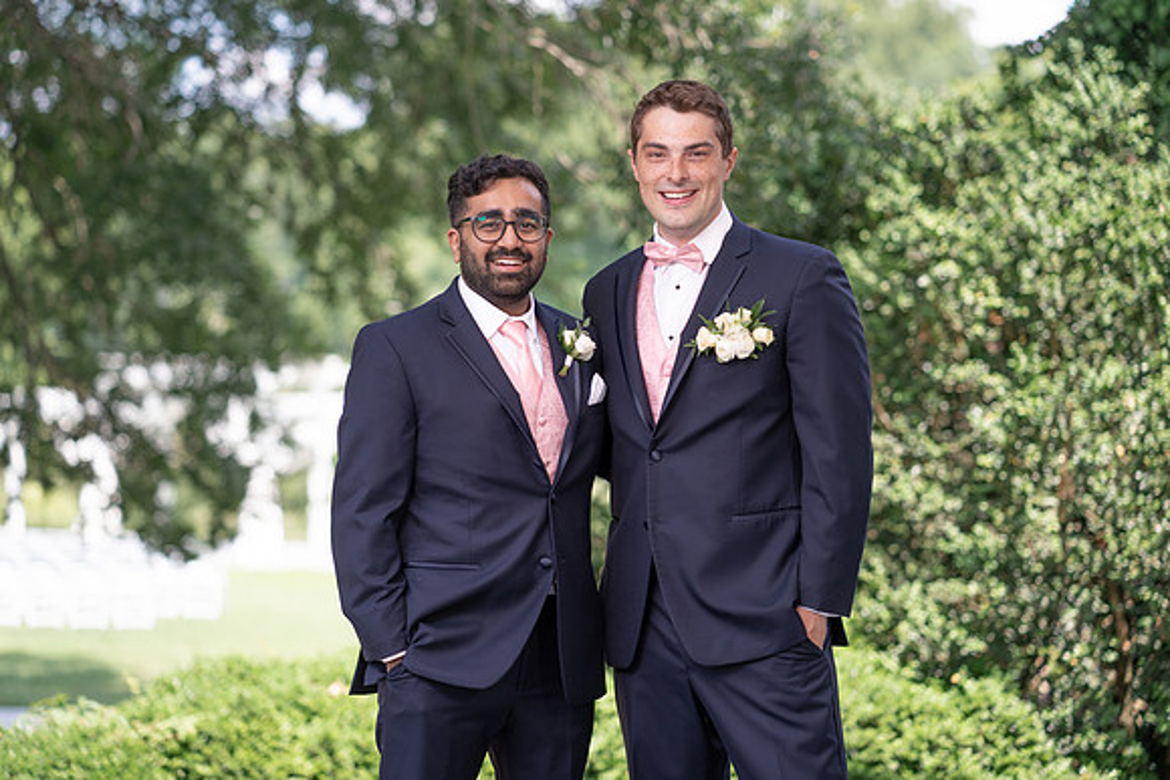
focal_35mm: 87
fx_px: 2813
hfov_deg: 23.5
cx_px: 582
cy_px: 396
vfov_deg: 15.8
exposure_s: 1/1000
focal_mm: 85
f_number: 2.2
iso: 100
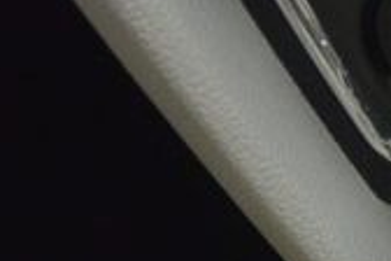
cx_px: 838
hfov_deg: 11.1
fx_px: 1792
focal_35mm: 165
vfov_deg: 7.5
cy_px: 714
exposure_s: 1/400
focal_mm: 10
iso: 160
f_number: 3.5
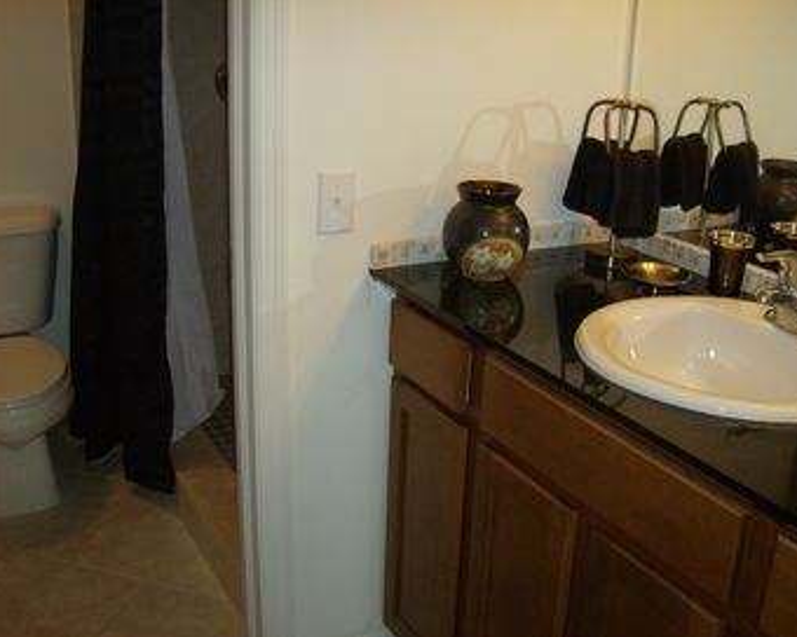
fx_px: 896
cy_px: 321
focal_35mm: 38
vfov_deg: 39.2
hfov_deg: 47.9
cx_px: 420
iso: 200
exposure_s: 1/60
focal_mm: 6
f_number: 2.8
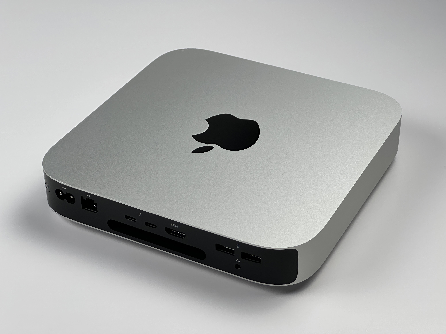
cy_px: 167
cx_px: 223
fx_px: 992
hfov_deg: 25.3
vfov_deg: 19.1
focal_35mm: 77
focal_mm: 9
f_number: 2.8
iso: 100
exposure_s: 1/100
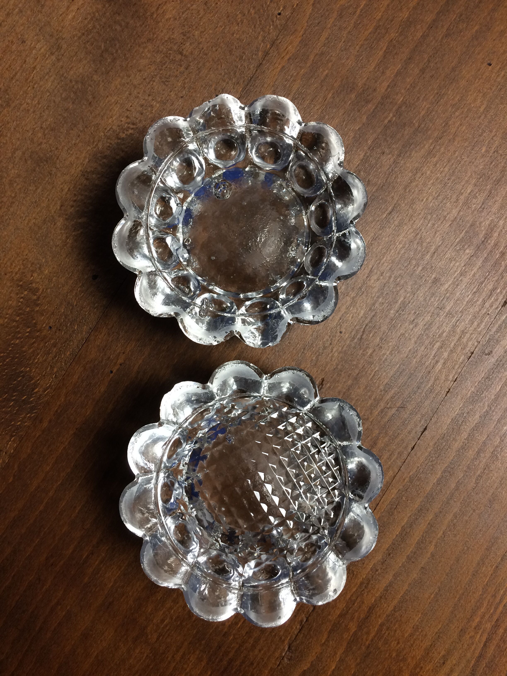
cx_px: 254
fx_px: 566
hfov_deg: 48.2
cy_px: 338
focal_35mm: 29
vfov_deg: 61.7
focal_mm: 4.15
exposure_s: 1/33
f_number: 2.2
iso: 100
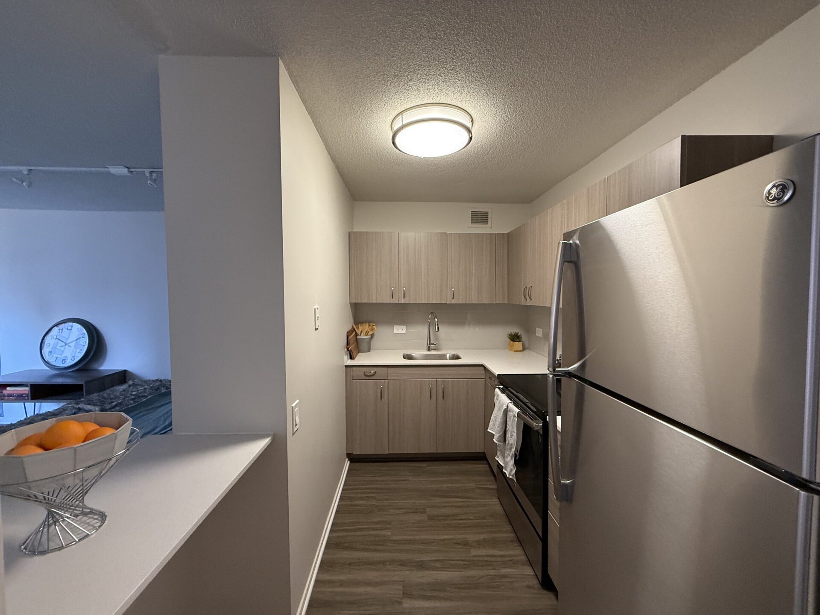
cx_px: 410
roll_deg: +0.4
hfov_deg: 102.1
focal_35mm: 14
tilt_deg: -2.9
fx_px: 332
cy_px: 308
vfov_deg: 85.7
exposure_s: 1/60
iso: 320
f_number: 2.2
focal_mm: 2.22
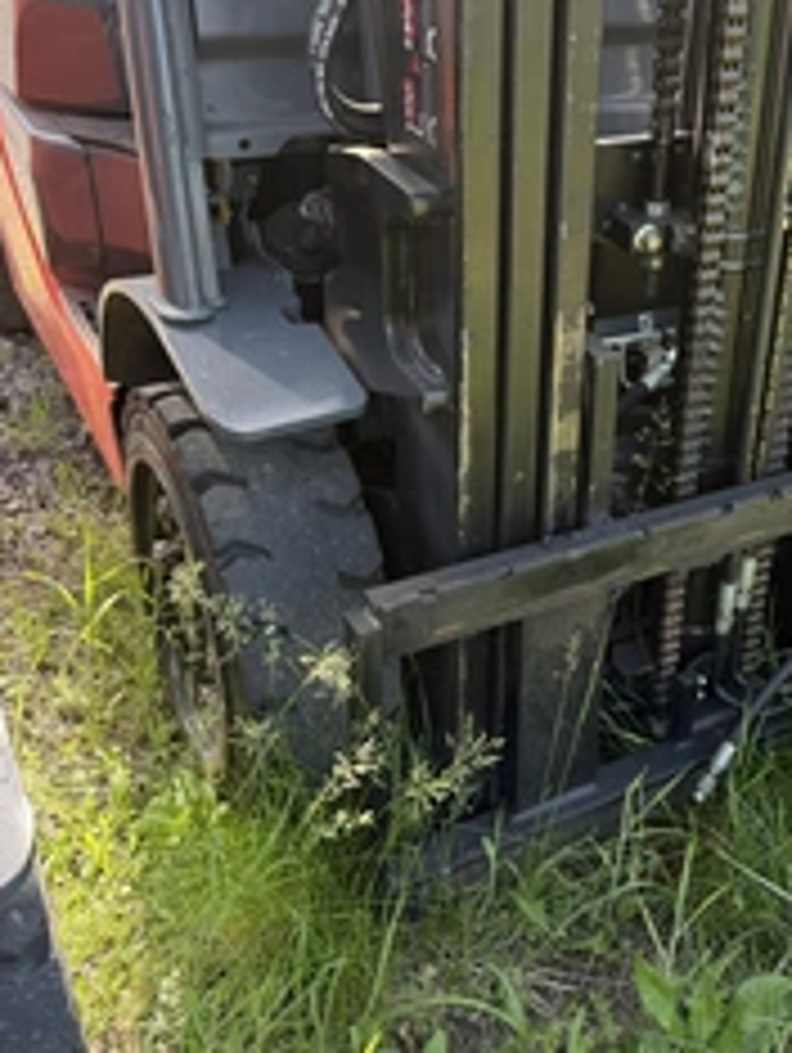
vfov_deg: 45.5
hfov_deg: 34.1
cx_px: 634
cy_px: 428
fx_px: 1248
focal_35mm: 41
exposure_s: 1/430
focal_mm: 6.76
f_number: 1.78
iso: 100
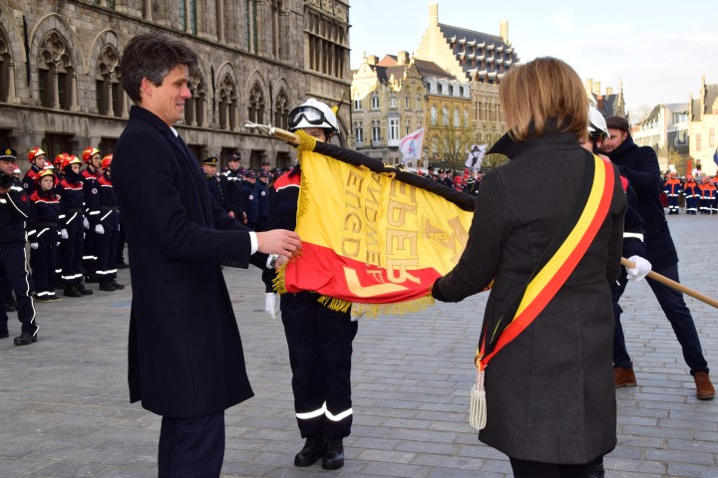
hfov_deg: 38.9
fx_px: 1017
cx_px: 359
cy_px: 239
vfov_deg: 26.5
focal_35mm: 51
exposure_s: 1/200
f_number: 9
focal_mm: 34
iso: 400
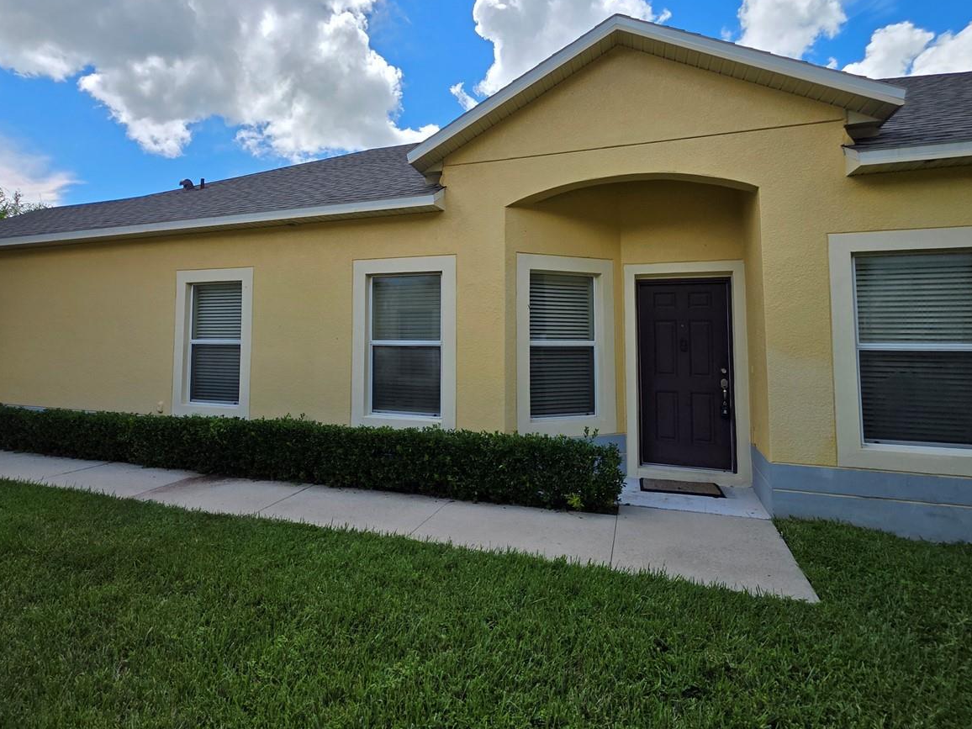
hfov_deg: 87.5
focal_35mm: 18
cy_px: 305
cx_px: 439
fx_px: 505
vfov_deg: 71.1
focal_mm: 2.2
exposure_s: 1/2128
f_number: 1.9
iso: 40
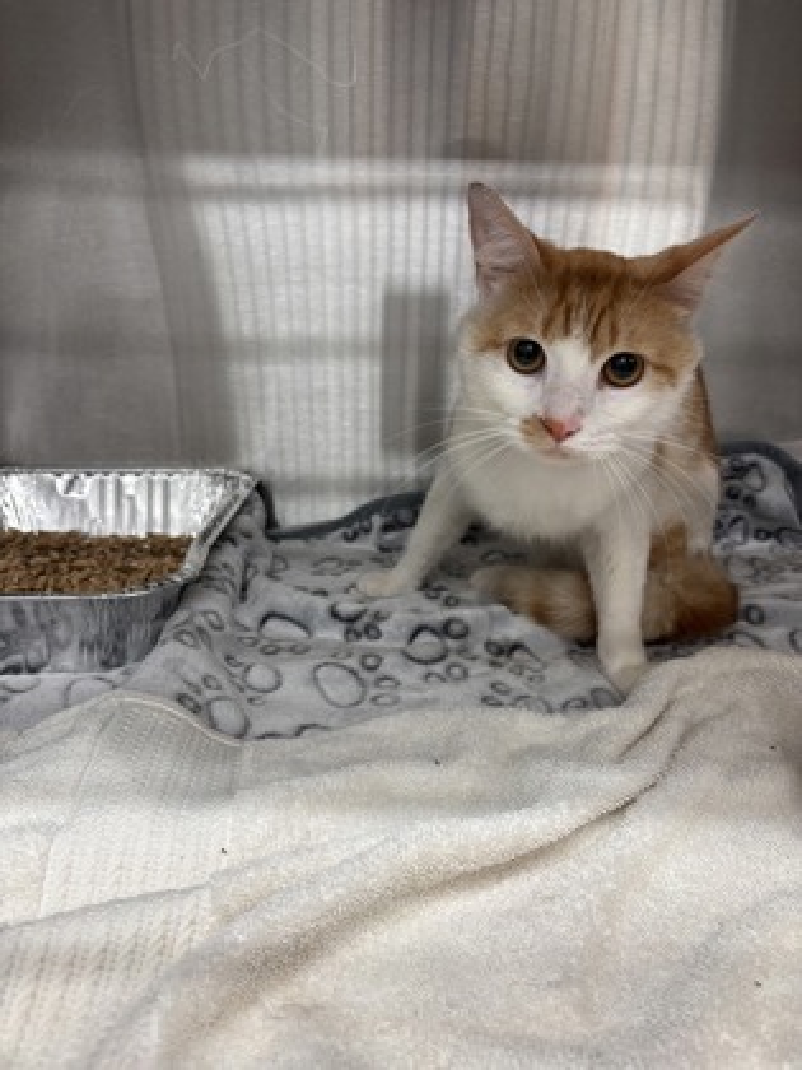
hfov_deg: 53.1
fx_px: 803
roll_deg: -2.4
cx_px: 401
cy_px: 535
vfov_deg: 67.3
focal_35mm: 26
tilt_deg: -15.9
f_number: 1.6
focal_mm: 5.96
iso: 125
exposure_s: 1/121
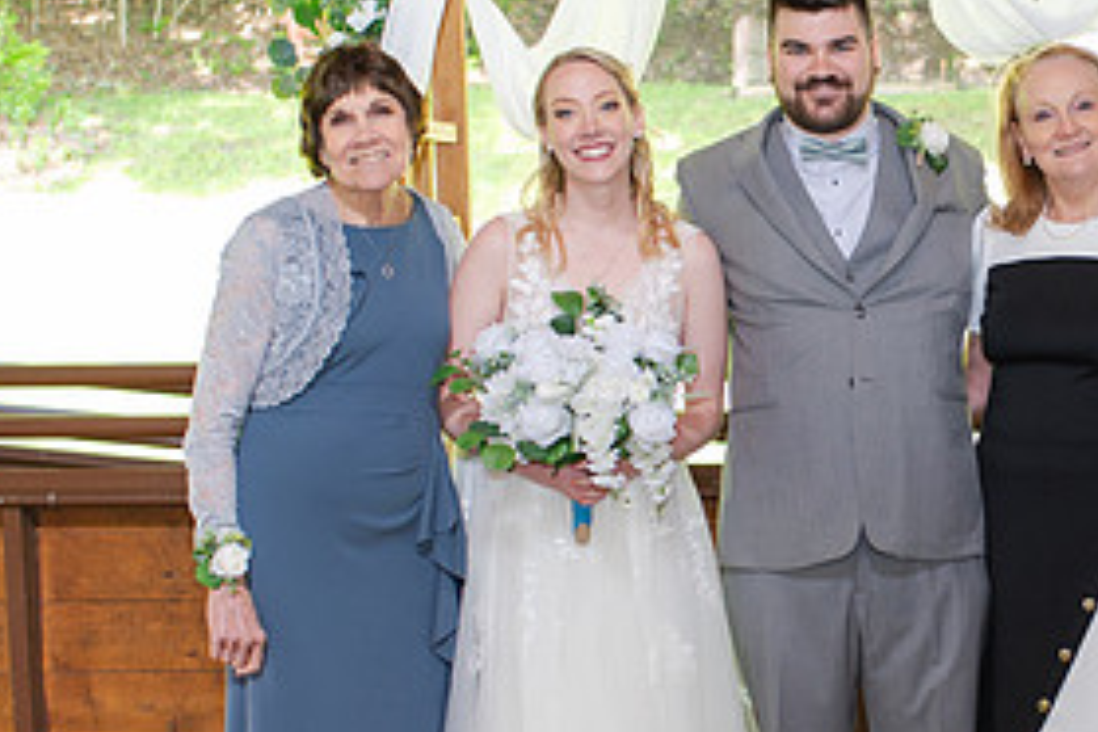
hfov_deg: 21.4
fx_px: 2836
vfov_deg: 14.7
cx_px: 982
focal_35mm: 93
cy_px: 511
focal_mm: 35
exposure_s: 1/200
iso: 640
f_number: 3.2
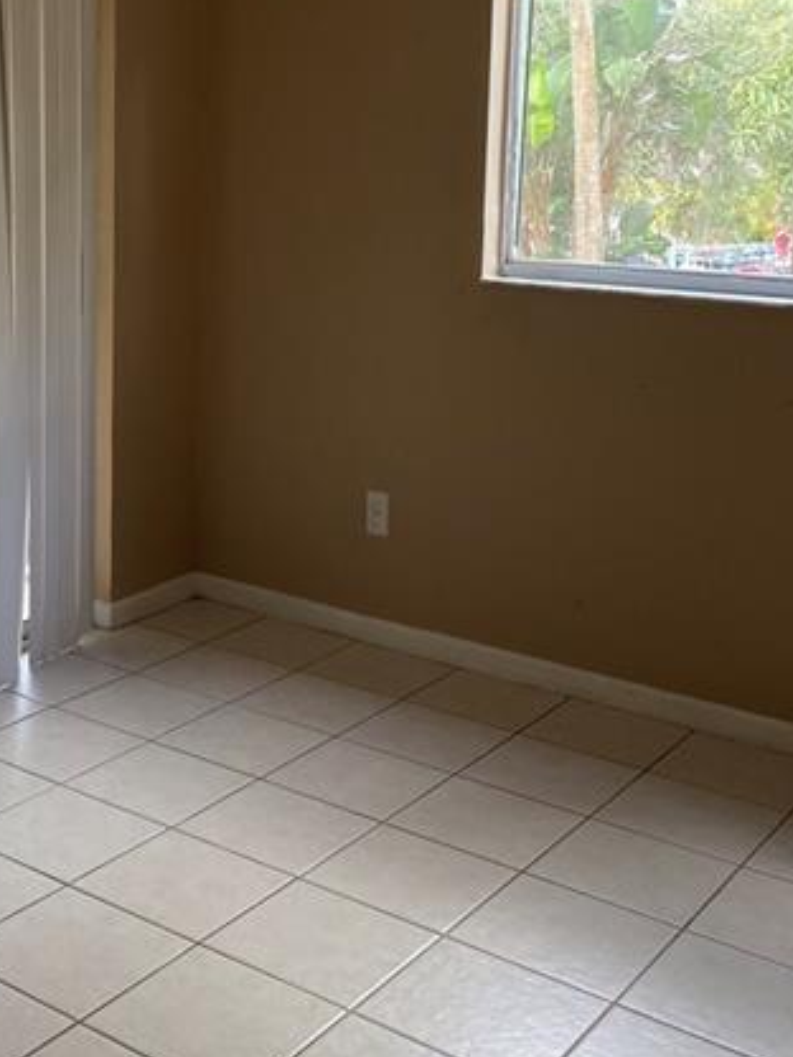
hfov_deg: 29.4
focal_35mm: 48
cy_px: 295
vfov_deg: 38.8
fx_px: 1466
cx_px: 125
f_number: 1.8
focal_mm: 4.25
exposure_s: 1/120
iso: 80
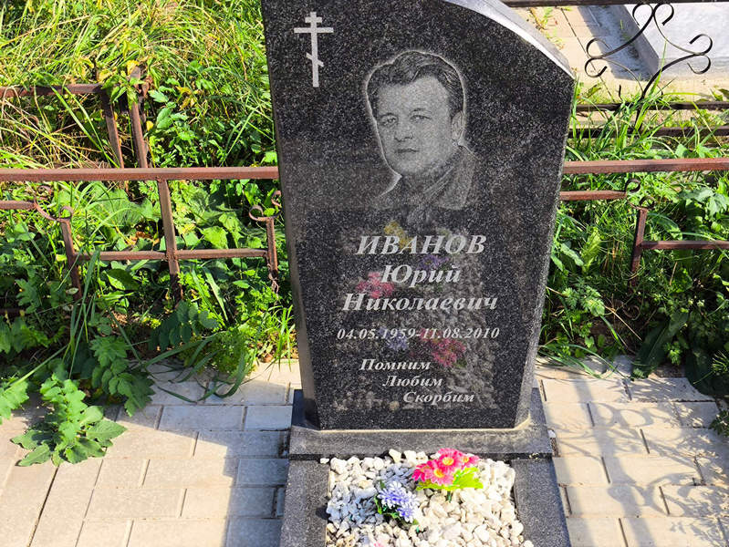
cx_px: 364
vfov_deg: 29.1
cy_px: 274
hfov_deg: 38.2
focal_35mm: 50
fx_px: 1053
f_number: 1.7
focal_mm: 4.71
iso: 50
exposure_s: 1/550
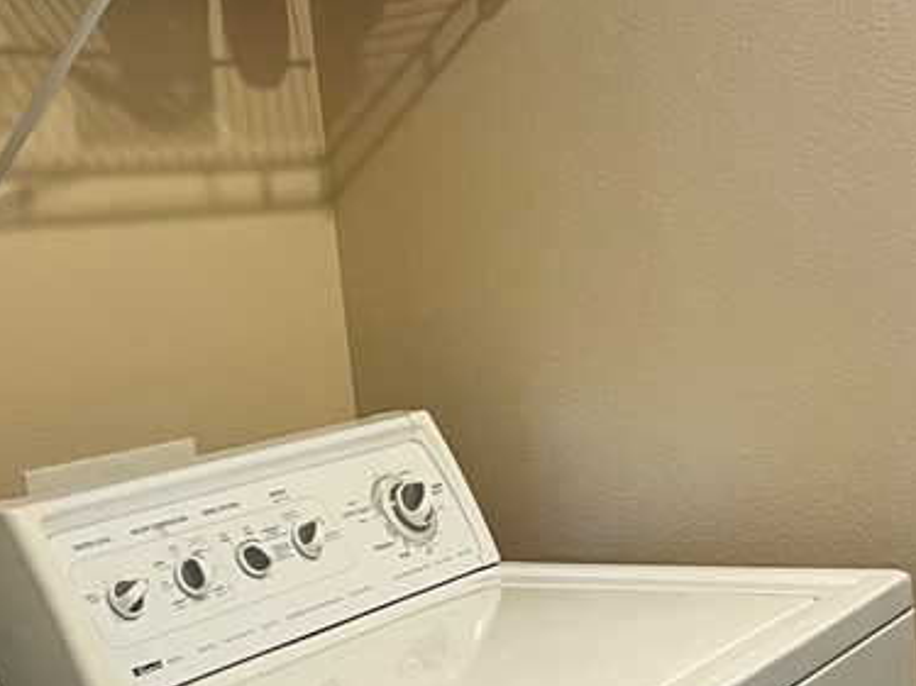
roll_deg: +4.7
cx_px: 579
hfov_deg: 27.3
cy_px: 444
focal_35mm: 71
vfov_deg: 20.7
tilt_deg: -5.6
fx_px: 1878
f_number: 1.6
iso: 160
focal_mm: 5.1
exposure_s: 1/60
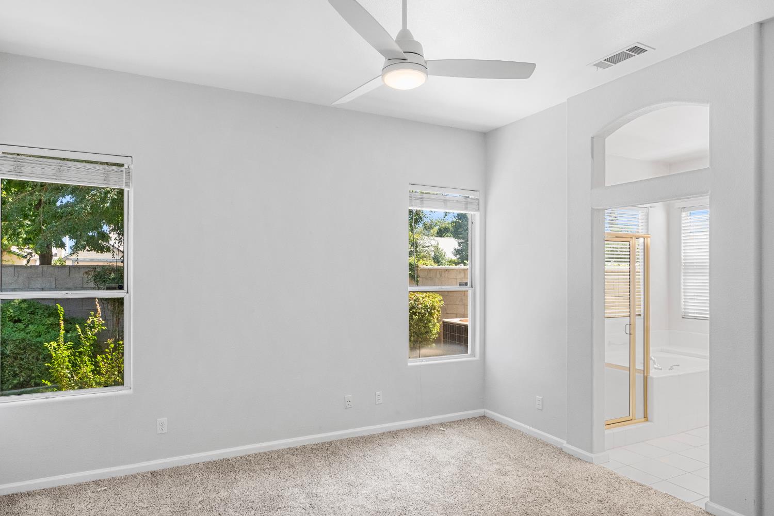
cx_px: 387
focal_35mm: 21
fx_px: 451
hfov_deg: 81.2
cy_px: 258
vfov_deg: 59.5
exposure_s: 1/15
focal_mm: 14
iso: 500
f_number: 8
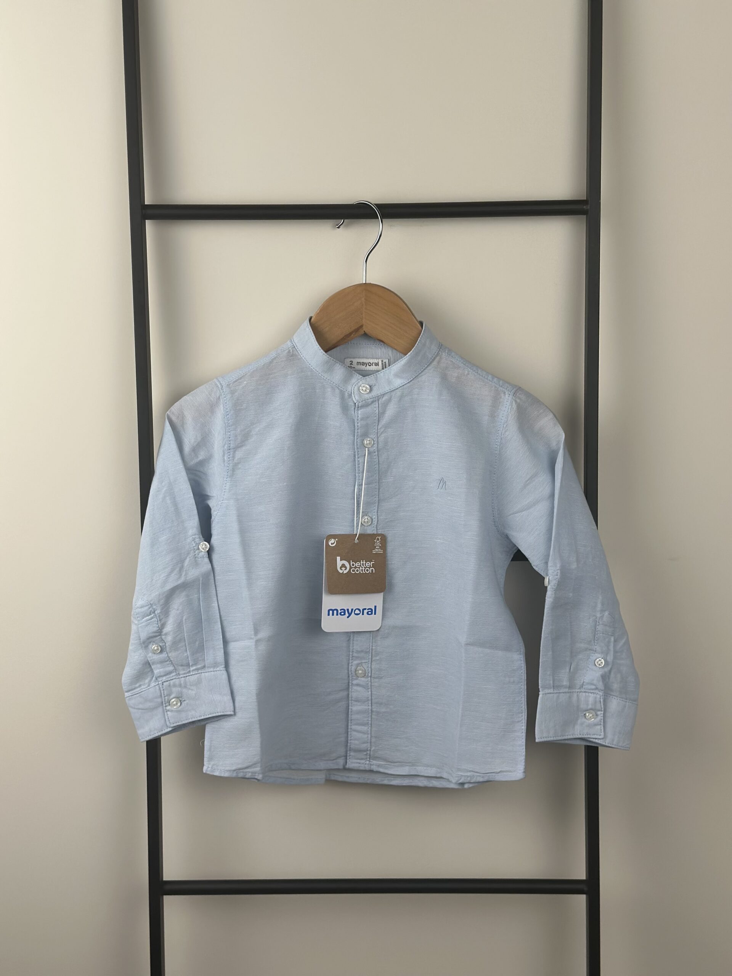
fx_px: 1353
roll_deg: +0.1
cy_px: 488
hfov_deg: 30.3
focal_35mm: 48
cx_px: 366
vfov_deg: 39.7
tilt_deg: -8.6
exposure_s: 1/487
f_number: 1.78
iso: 80
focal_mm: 6.86
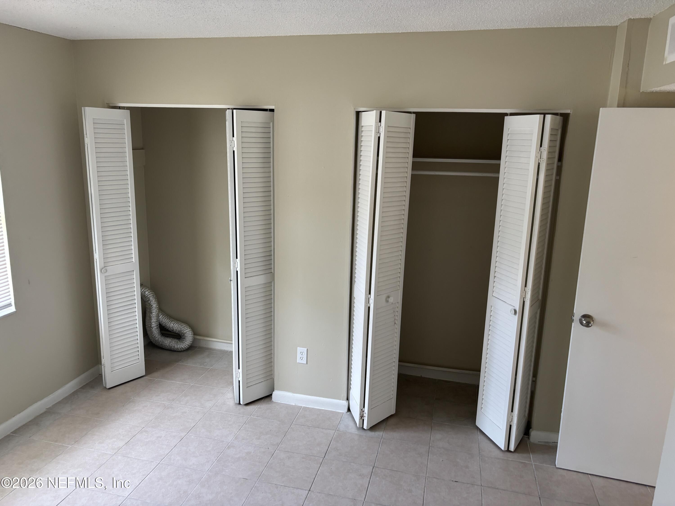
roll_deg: -1.7
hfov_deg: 67.3
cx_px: 338
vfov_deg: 53.1
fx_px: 507
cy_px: 253
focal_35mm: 26
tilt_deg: -12.0
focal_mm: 5.96
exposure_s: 1/95
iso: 125
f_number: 1.6
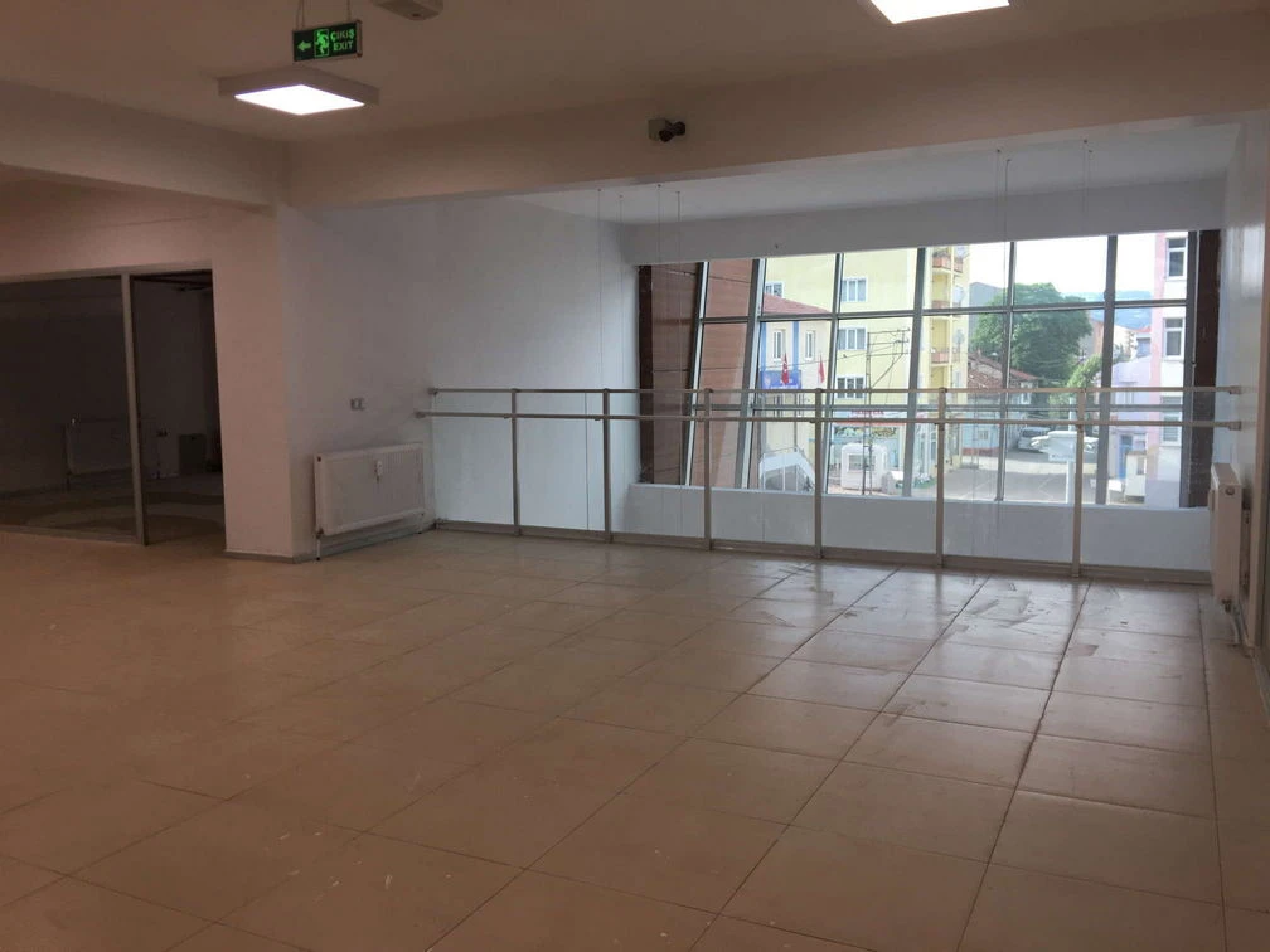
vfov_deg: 48.2
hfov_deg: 61.7
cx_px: 635
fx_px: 1064
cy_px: 476
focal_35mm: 29
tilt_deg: -4.4
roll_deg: +1.1
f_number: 2.2
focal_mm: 4.15
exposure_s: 1/100
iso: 32
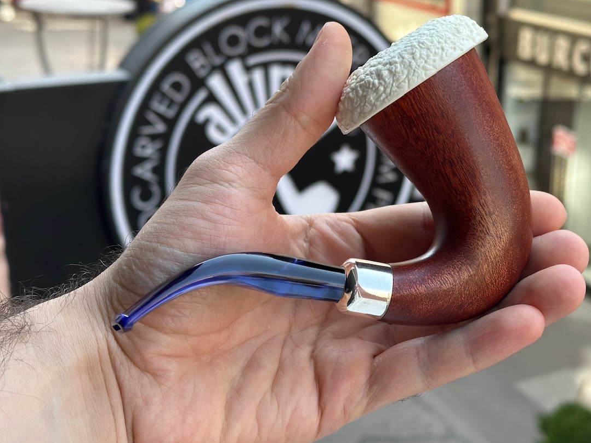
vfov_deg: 25.6
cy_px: 182
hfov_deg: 33.7
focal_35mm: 57
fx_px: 973
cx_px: 350
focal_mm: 6.86
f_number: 1.78
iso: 64
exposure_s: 1/363
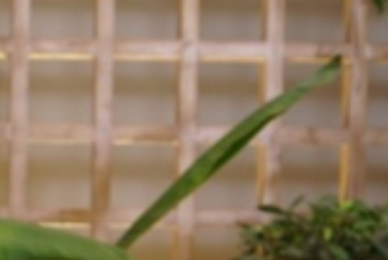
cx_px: -123
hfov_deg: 11.0
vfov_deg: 7.5
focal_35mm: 182
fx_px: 1965
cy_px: 261
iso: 320
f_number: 4.5
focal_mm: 42
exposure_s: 1/80
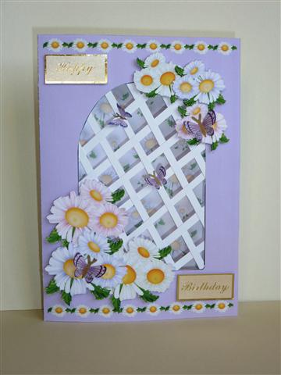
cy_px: 188
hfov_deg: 30.3
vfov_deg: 39.7
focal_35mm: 48
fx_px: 520
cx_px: 140
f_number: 3.8
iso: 100
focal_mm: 7.9
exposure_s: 1/80
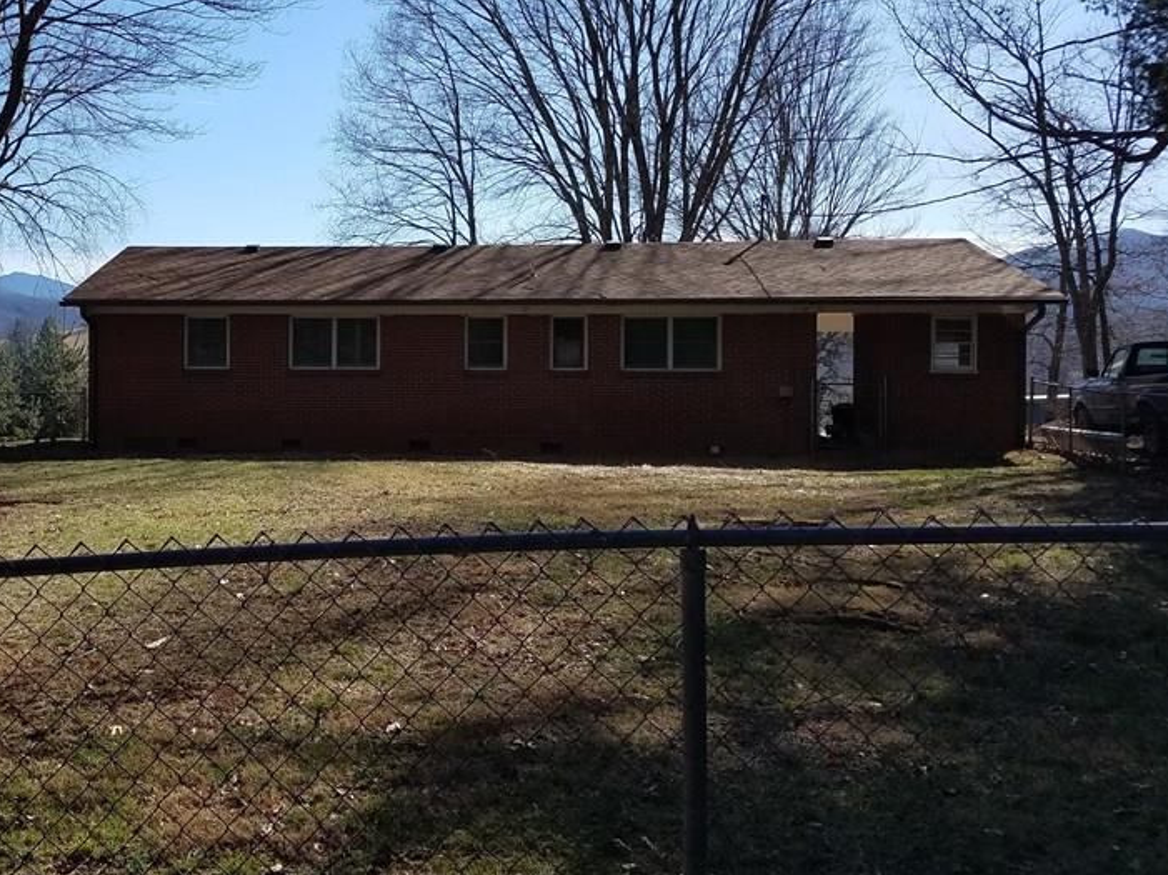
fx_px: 1282
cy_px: 343
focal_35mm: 38
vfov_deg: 37.5
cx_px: 340
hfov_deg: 47.7
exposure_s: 1/1976
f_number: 1.7
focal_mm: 4.2
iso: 40
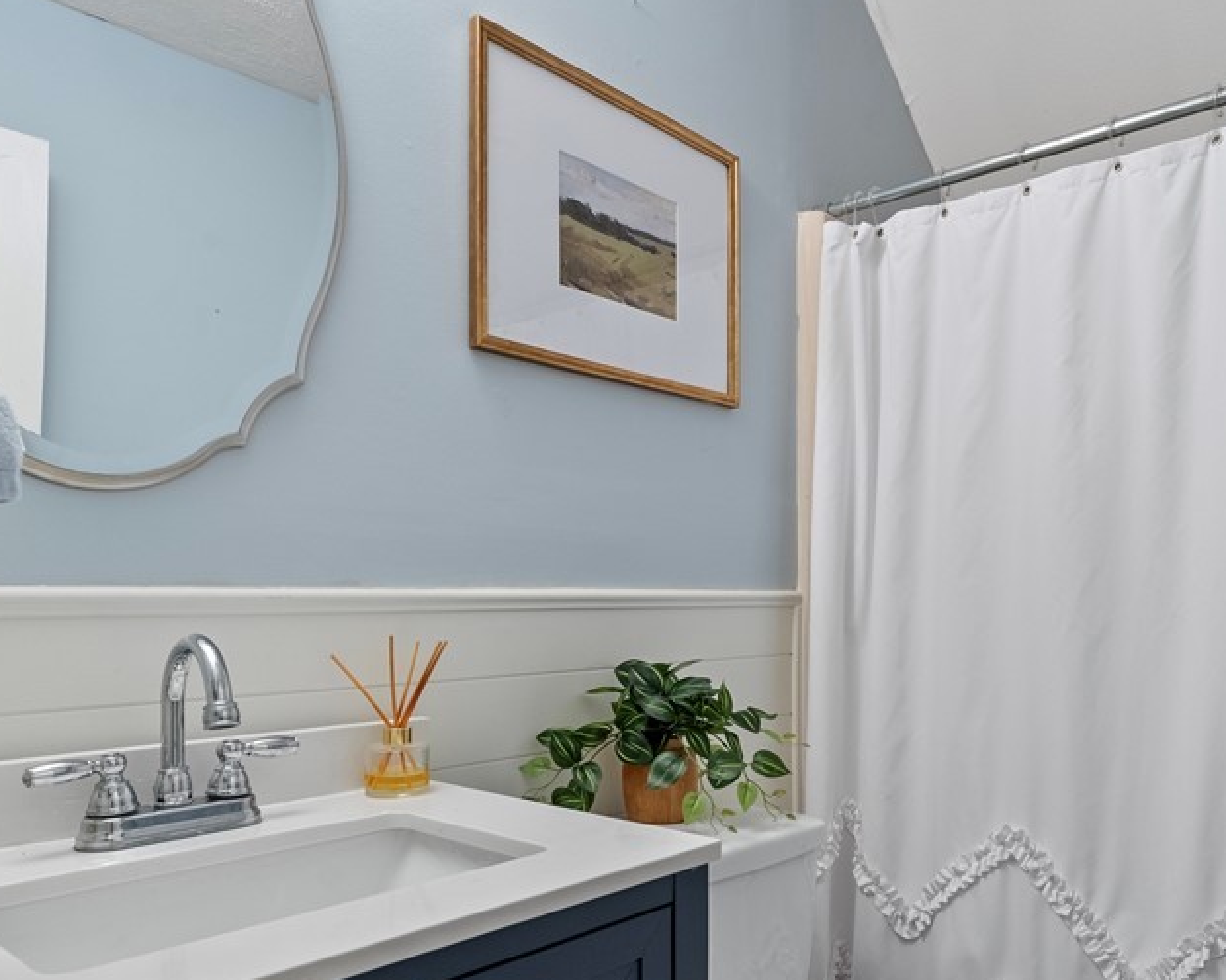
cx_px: 752
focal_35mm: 26
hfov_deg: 65.3
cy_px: 591
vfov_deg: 54.5
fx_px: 943
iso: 800
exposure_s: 1/6
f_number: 8
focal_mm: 16
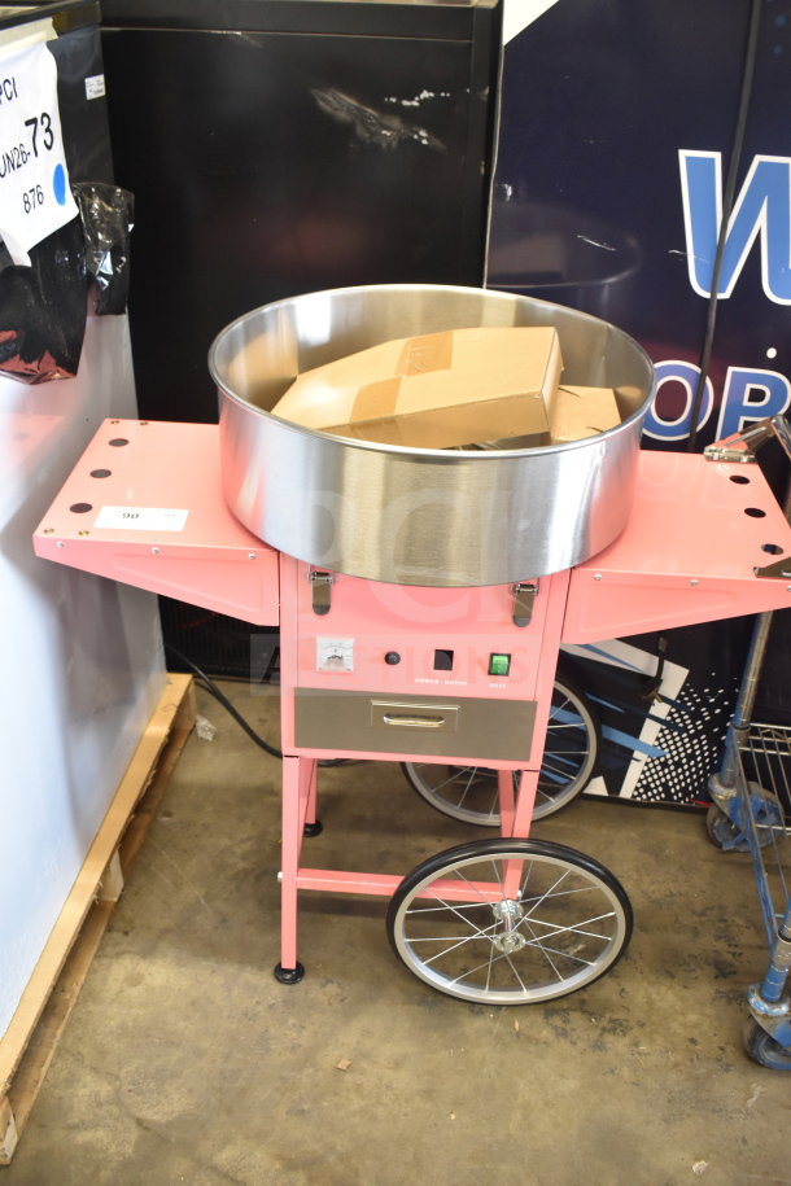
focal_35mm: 34
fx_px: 1137
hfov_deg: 38.4
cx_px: 396
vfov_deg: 55.1
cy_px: 593
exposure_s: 1/40
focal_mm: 23
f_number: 3.8
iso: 1400
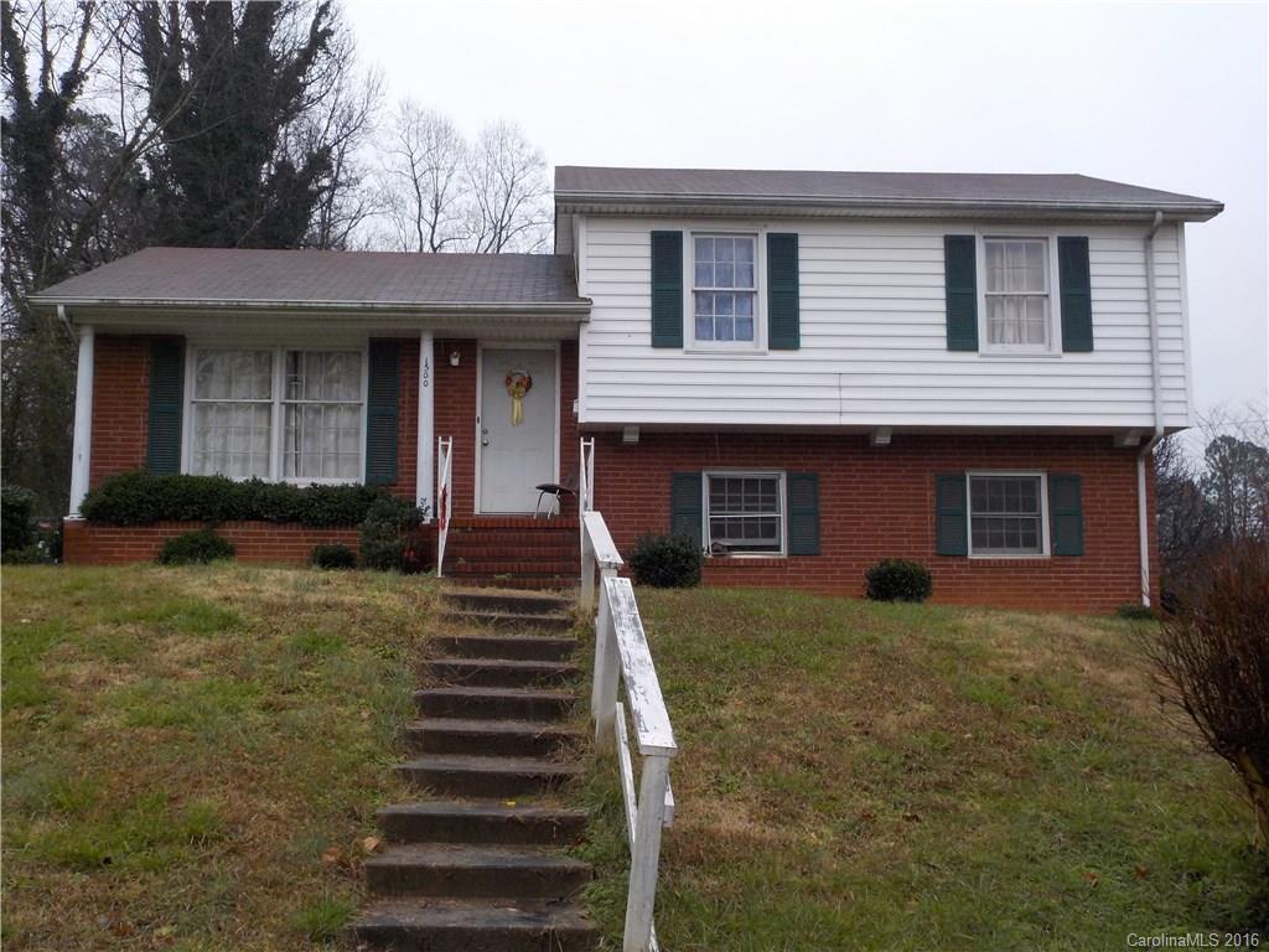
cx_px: 634
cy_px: 476
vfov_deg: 37.7
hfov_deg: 49.0
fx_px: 1393
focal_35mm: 38
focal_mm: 5.2
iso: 125
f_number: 3.7
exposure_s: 1/125
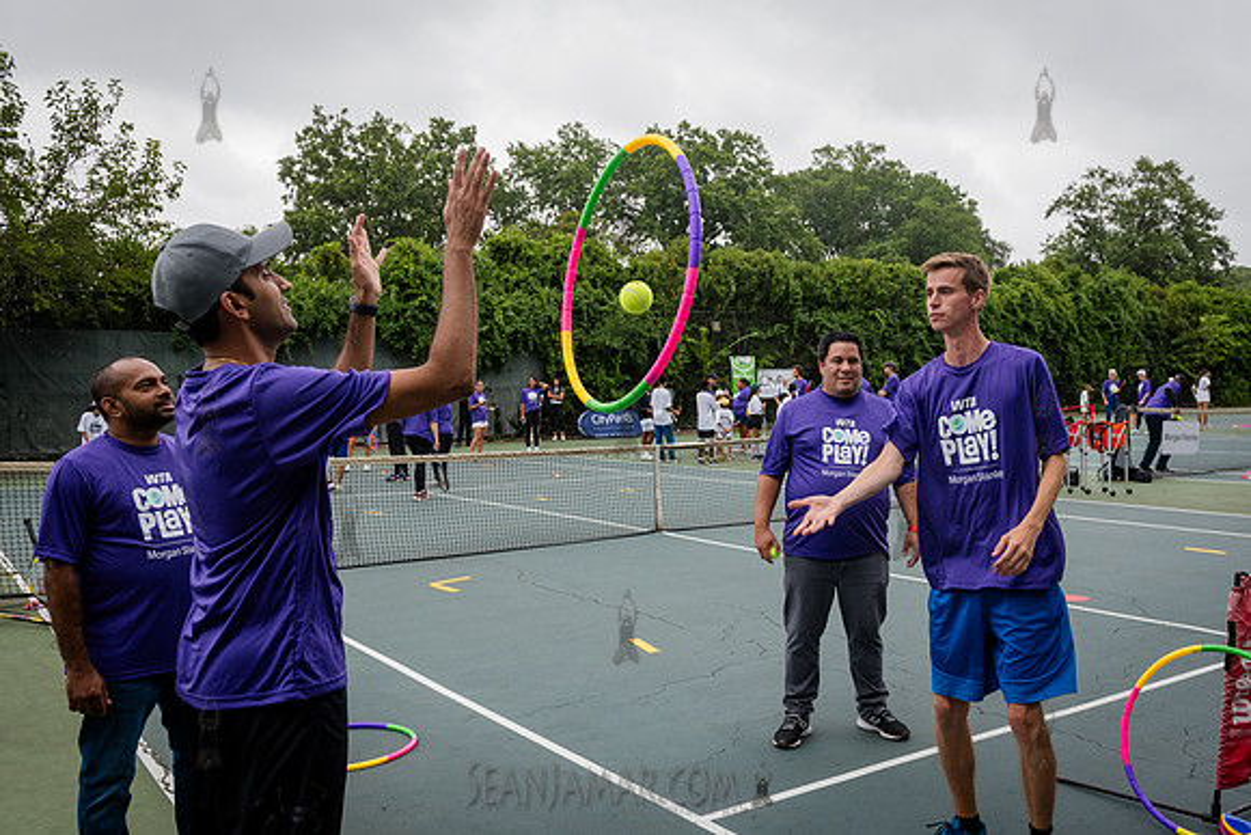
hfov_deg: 58.5
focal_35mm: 32
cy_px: 431
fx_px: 1112
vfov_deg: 41.1
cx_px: 715
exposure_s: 1/1600
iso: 1000
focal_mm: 28
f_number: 5
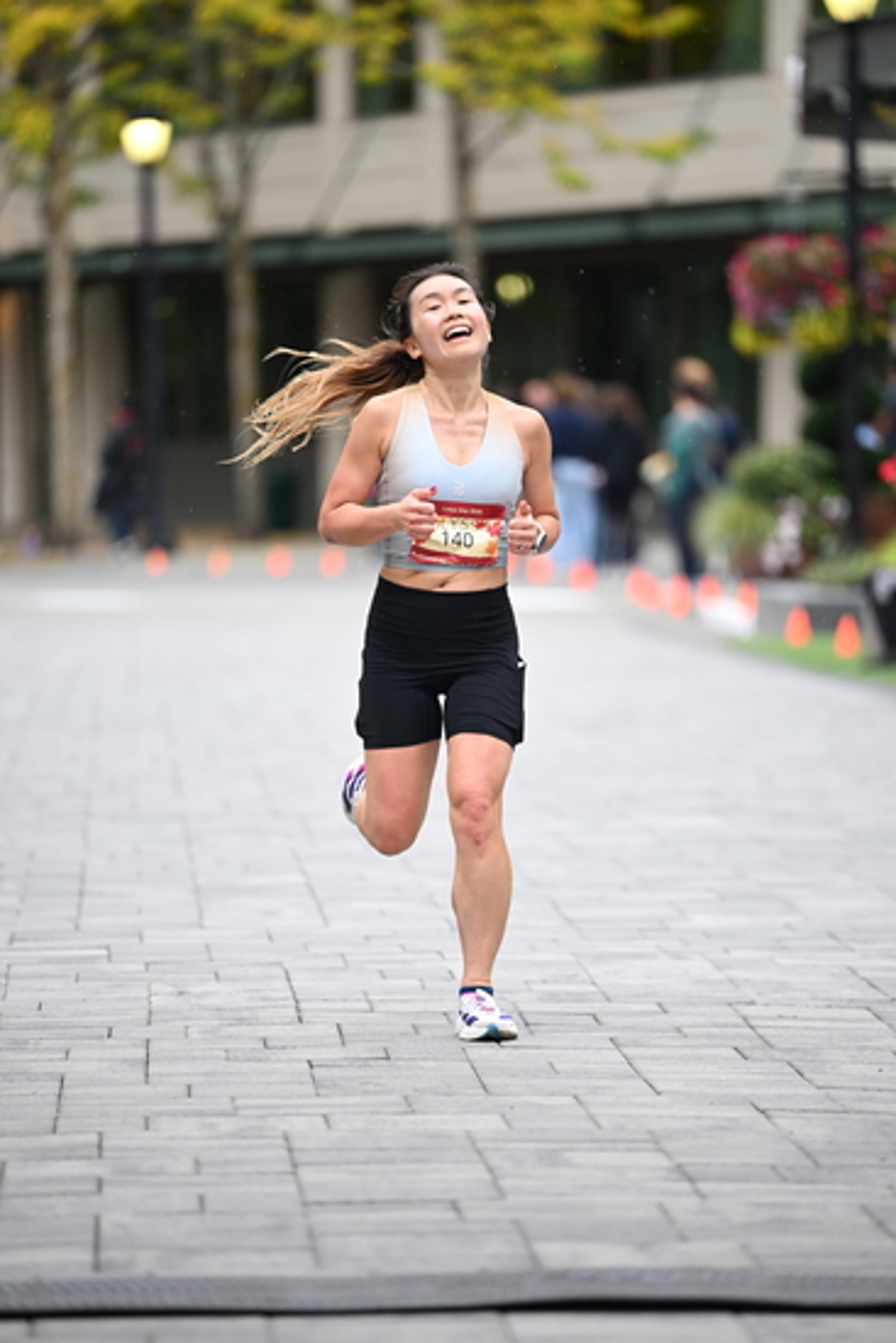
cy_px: 672
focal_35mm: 200
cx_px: 448
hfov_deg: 6.9
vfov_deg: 10.3
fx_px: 7461
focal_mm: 200
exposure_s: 1/1250
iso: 1250
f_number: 2.8
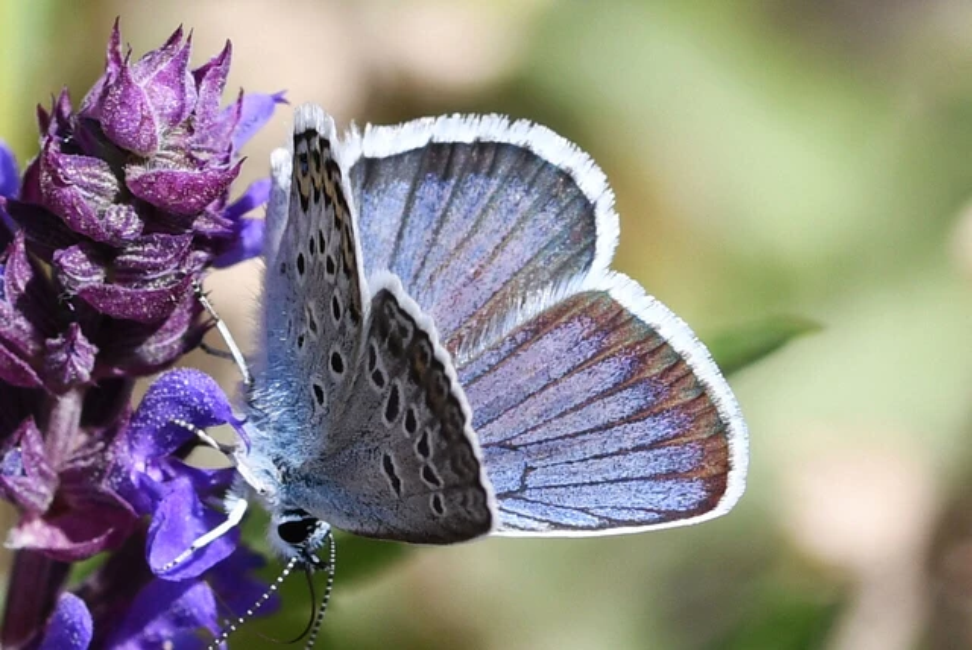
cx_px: 486
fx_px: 4243
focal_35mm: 157
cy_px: 325
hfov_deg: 13.1
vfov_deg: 8.8
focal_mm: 105
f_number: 8
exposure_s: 1/500
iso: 200
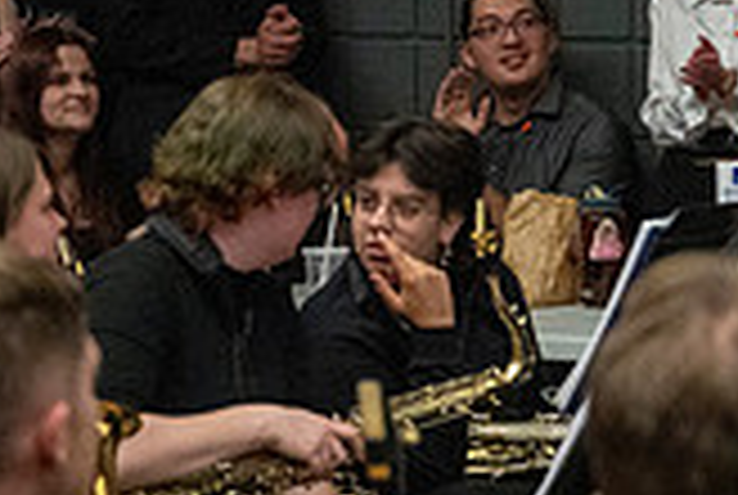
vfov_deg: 5.6
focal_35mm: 247
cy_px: 11
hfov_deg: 8.1
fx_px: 5073
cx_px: 1269
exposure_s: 1/500
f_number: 4
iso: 10000
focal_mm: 70
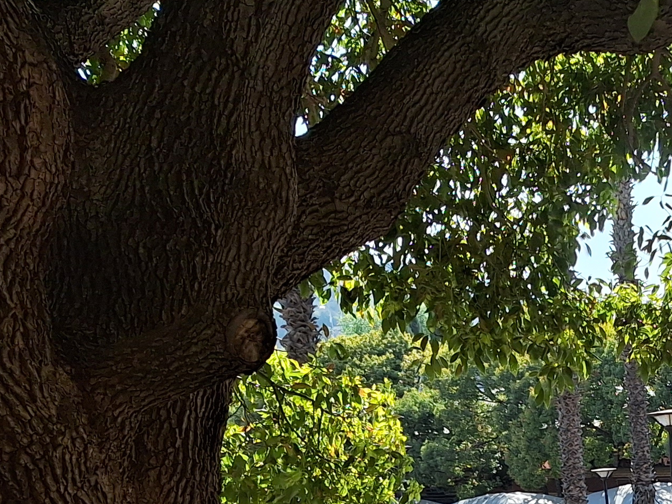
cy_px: 770
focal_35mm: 74
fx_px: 1437
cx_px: 754
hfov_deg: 24.4
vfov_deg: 17.7
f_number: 1.8
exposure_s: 1/1499
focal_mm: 5.54
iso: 40
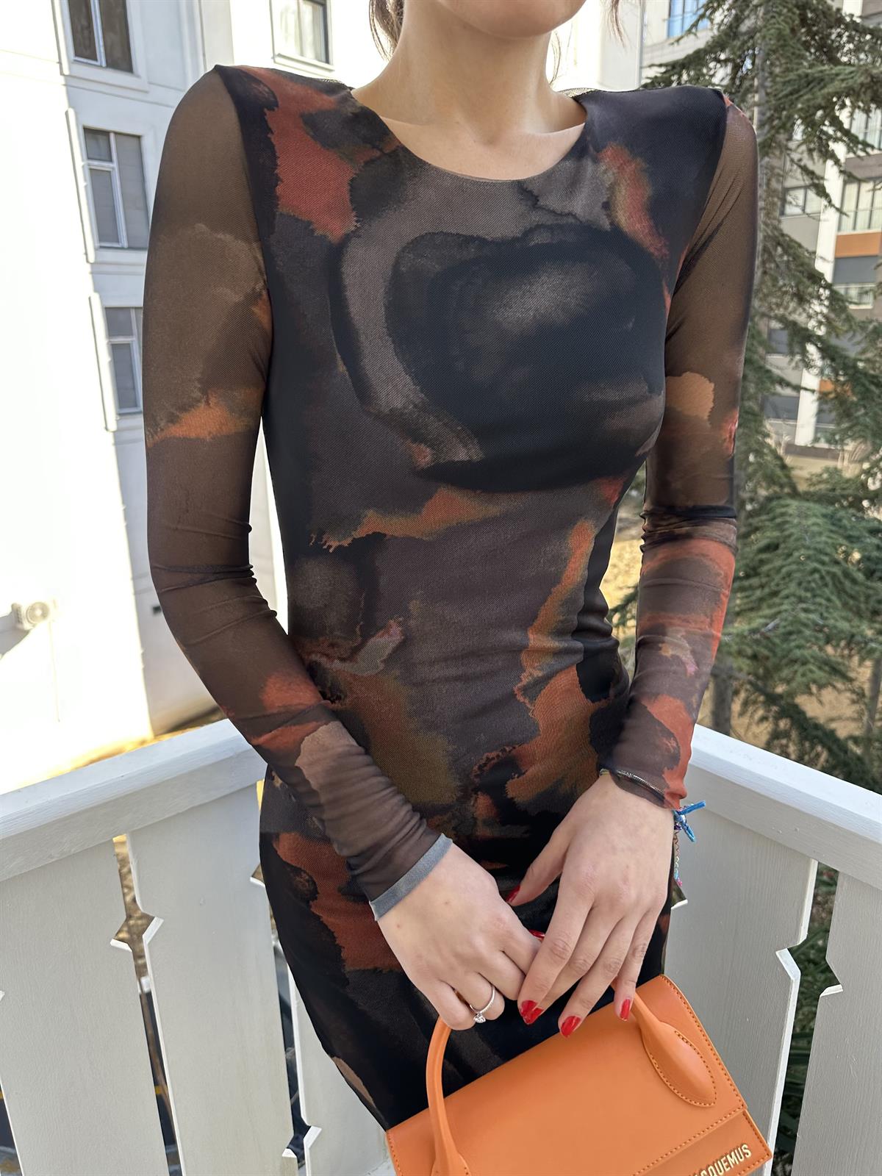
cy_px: 588
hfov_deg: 56.8
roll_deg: -0.1
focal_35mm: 24
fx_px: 815
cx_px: 441
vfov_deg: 71.6
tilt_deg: -17.6
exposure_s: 1/279
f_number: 1.78
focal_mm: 6.86
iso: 80
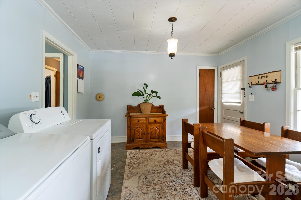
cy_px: 100
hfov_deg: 100.4
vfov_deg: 77.3
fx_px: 125
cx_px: 150
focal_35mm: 15
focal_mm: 10
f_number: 4.5
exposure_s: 1/30
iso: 2000
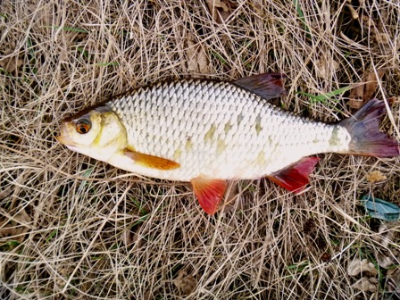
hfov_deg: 52.6
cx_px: 200
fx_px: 404
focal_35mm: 35
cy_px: 150
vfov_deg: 40.7
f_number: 3.5
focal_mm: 6.3
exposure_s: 1/250
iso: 400
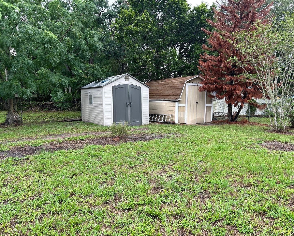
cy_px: 121
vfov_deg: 51.5
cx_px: 159
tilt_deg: -4.7
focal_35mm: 28
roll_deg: +0.4
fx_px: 244
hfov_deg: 62.1
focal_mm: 5.7
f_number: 1.5
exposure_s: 1/414
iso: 50
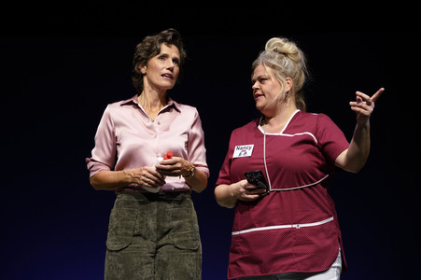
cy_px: 140
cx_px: 210
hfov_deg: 17.8
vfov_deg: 11.9
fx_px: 1344
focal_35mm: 115
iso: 1600
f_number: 5.6
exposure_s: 1/200
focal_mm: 115
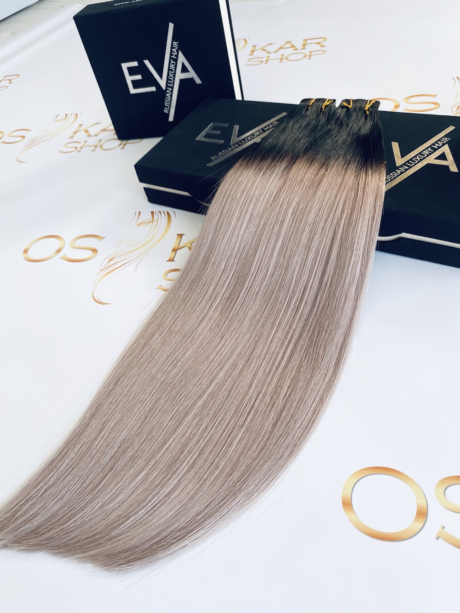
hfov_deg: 53.1
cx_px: 230
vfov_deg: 67.3
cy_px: 306
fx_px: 461
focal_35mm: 26
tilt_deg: -46.4
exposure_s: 1/100
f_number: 1.8
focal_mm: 4.25
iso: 32
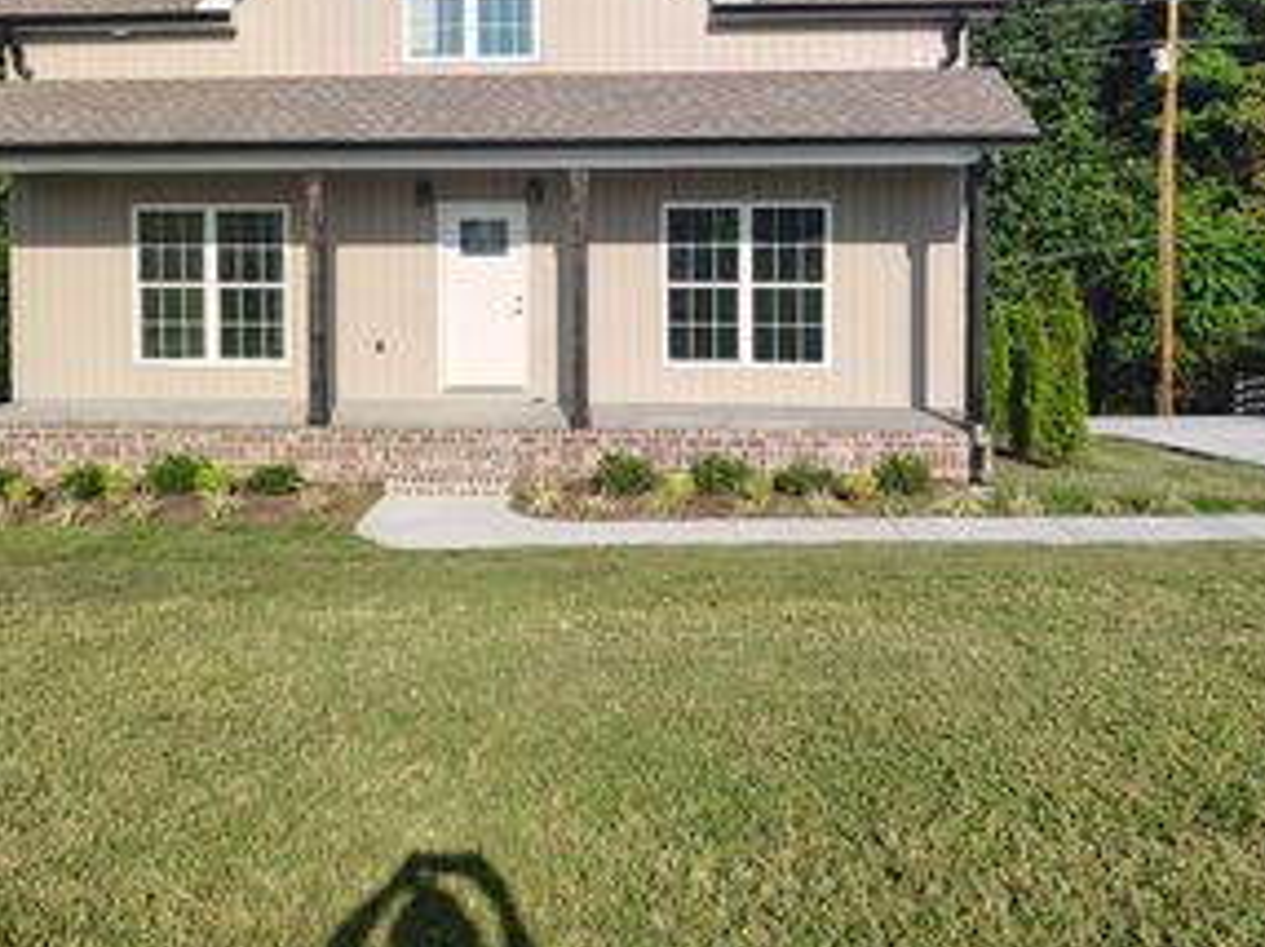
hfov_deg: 44.7
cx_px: 531
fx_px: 1534
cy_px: 270
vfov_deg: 33.8
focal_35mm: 42
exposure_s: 1/860
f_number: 1.8
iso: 100
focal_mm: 5.56
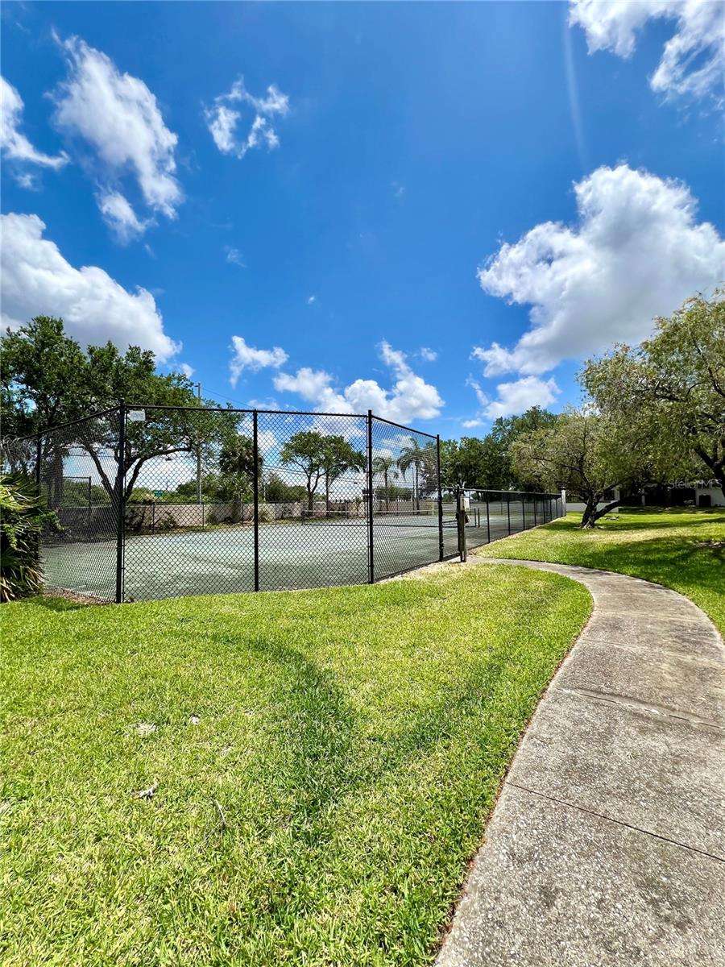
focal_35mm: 13
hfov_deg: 89.9
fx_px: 363
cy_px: 484
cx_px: 362
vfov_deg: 106.2
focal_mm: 1.57
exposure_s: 1/2273
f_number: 1.8
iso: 32
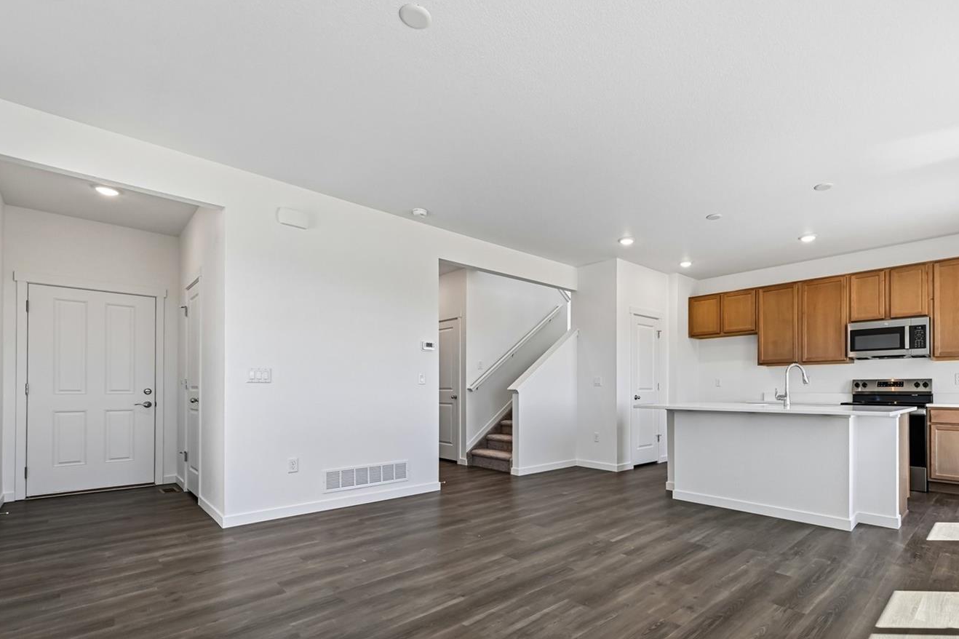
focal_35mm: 17
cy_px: 381
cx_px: 554
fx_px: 453
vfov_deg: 69.8
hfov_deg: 92.6
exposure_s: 1/15
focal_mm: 14
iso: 220
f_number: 11
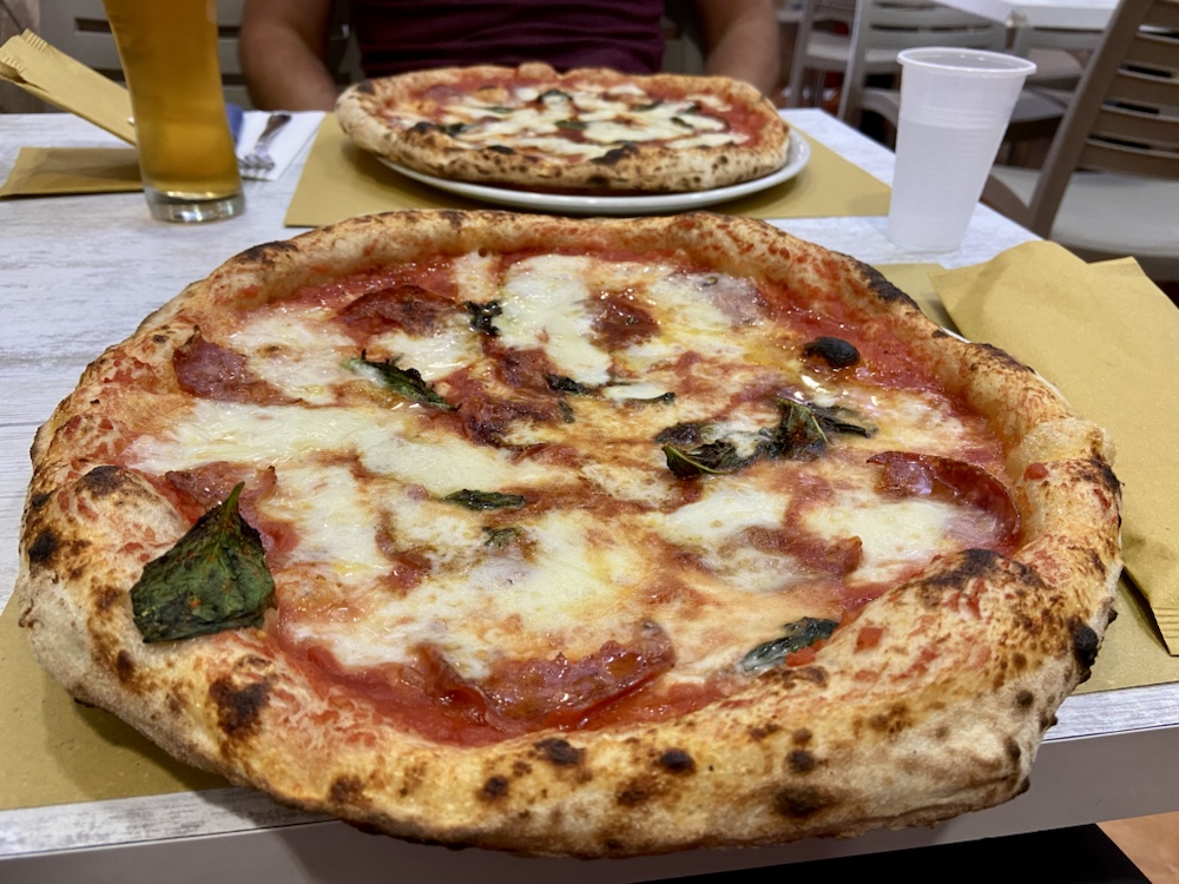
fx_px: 886
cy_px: 442
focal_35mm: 26
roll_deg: -1.4
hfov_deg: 67.3
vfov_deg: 53.1
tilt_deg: -31.8
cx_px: 590
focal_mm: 4.25
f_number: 1.8
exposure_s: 1/50
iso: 200
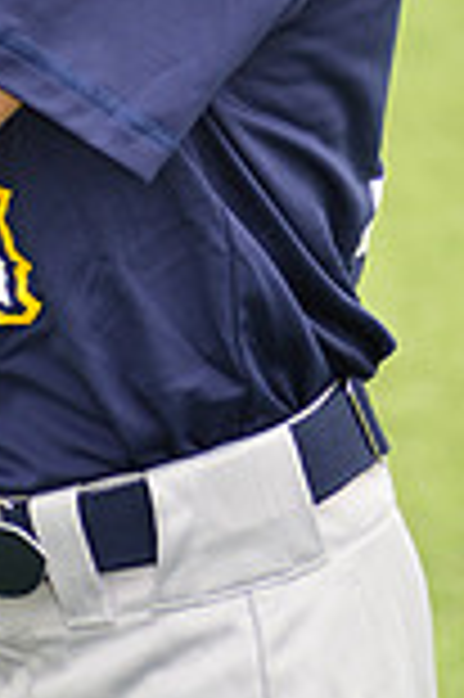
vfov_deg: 3.0
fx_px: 13408
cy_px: -338
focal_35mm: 692
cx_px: 223
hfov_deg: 2.0
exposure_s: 1/200
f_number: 8
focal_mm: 185
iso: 250
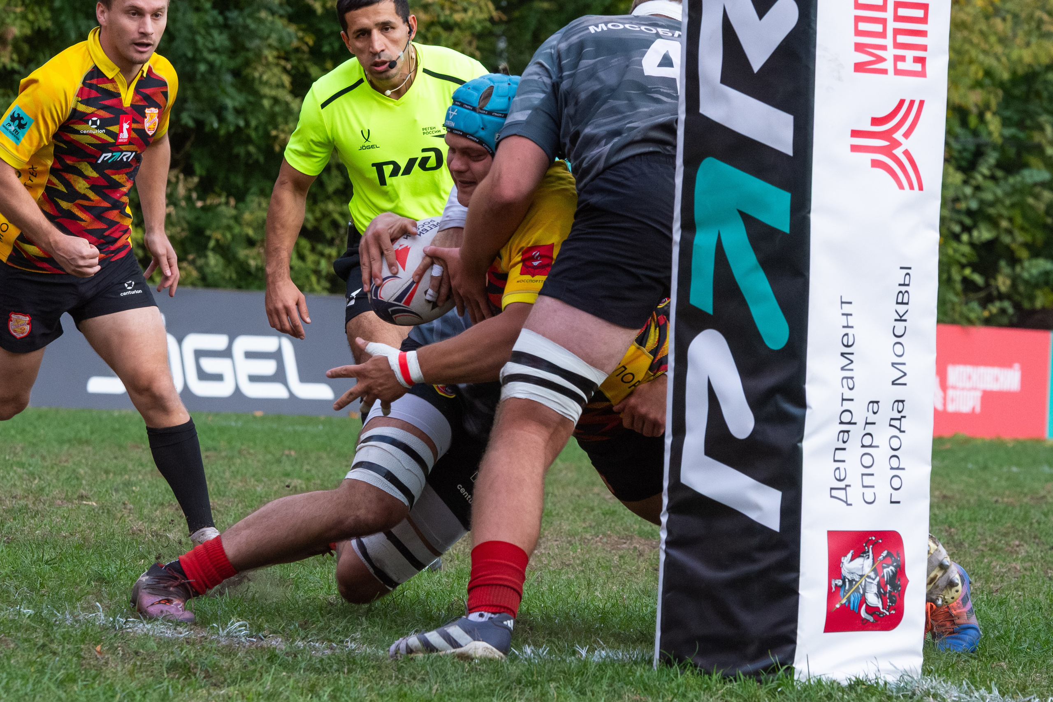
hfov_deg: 8.9
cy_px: 332
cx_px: 496
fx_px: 6769
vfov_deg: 5.9
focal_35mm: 231
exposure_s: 1/1250
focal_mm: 140
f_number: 7.1
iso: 1600
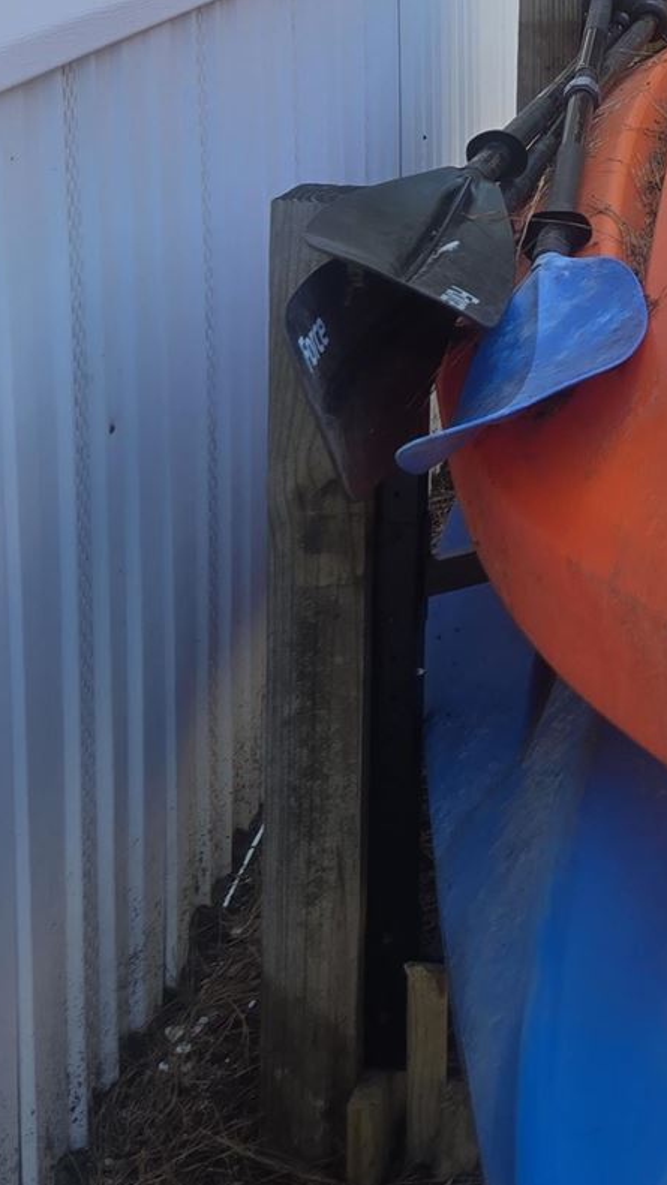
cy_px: 189
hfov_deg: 16.0
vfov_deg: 28.2
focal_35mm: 73
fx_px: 2295
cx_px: 752
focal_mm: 5.4
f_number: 1.8
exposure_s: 1/512
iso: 25
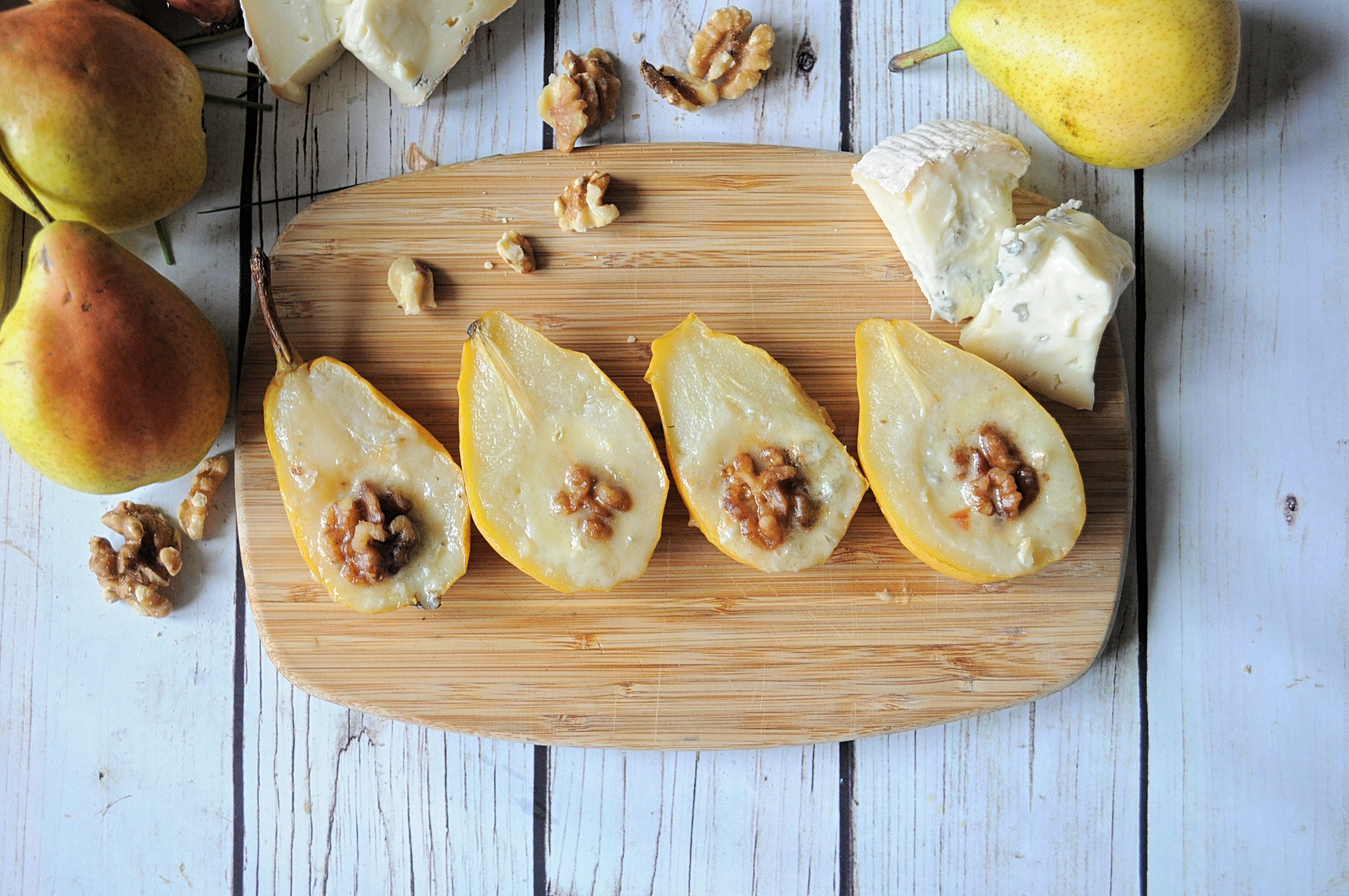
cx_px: 674
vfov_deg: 36.8
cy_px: 448
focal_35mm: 36
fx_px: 1347
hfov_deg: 53.2
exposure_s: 1/40
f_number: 4
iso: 800
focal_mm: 24
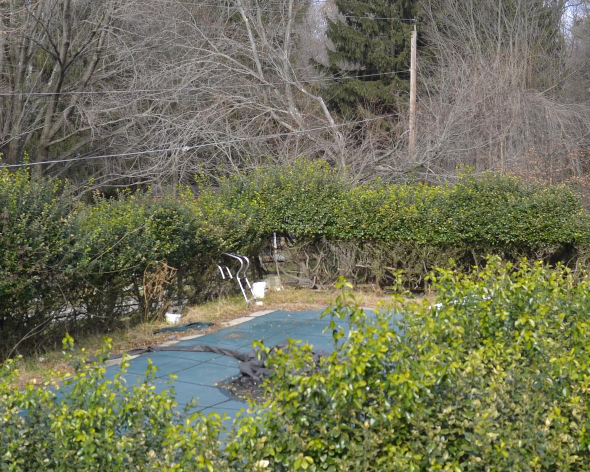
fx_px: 1449
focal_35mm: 83
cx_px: 316
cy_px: 326
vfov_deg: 18.4
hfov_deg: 23.0
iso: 100
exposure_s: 1/160
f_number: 6.3
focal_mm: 34
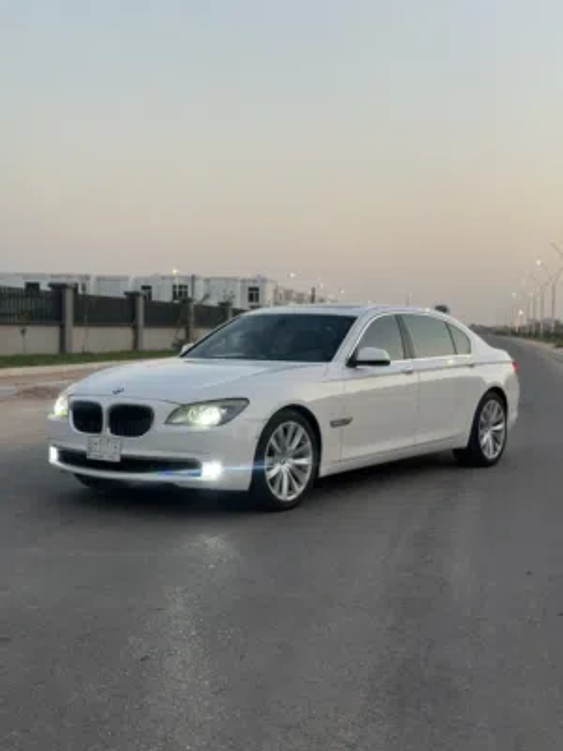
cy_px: 376
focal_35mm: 48
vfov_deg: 39.7
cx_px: 282
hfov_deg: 30.3
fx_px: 1041
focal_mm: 6.86
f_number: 1.78
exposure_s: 1/139
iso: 80
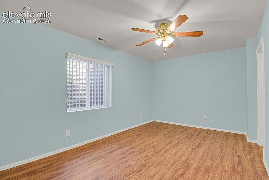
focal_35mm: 17
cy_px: 90
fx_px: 127
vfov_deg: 70.4
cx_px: 134
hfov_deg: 93.3
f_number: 6.3
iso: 250
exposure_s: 2.5
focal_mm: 17
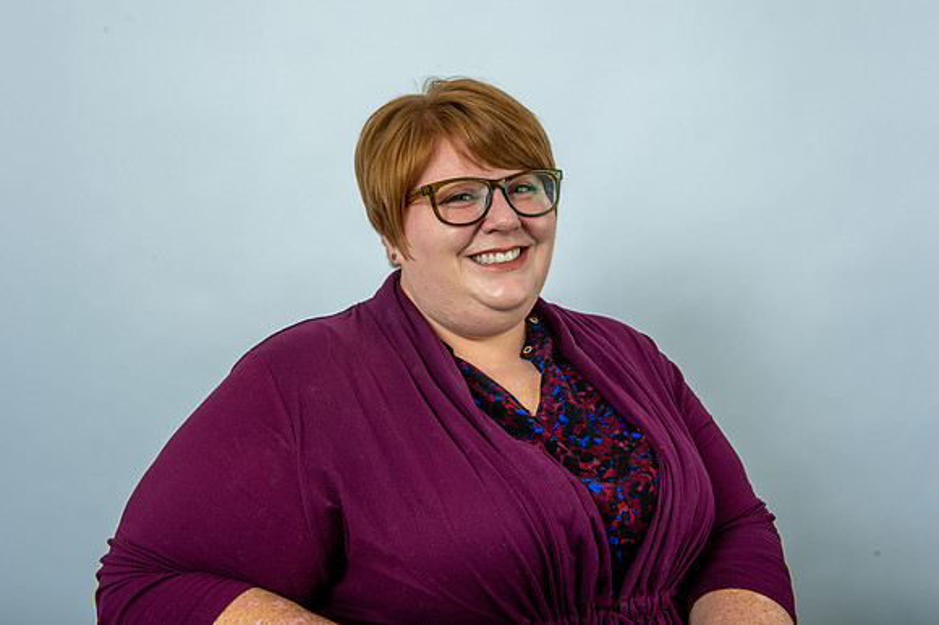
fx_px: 991
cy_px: 312
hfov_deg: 50.7
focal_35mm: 38
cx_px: 470
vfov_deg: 35.0
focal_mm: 38
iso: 125
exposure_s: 1/250
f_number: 9
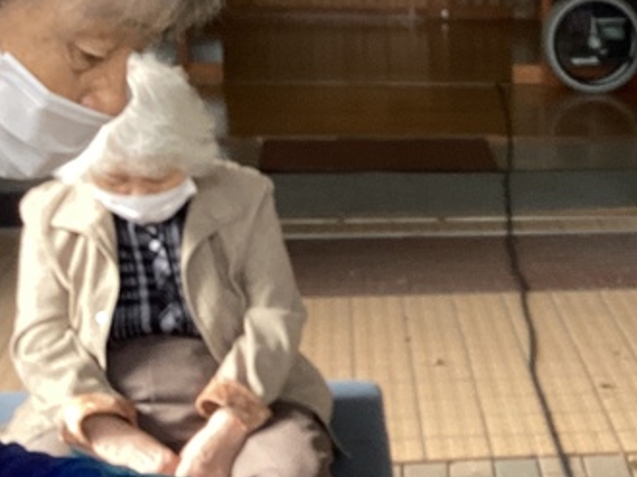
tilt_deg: -16.0
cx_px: 687
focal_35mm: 94
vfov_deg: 15.6
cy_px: 351
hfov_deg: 20.0
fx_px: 1729
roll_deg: -0.8
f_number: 2.4
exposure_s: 1/100
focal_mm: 3.3
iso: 64
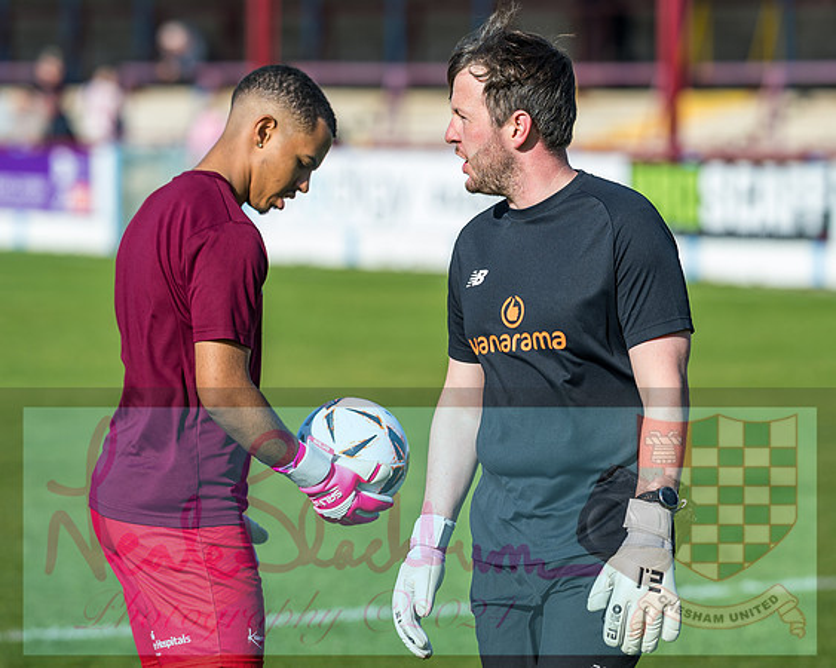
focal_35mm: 227
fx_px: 5627
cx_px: 502
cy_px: 334
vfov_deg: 6.8
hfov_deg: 8.5
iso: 50
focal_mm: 135
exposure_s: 1/2000
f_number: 2.5
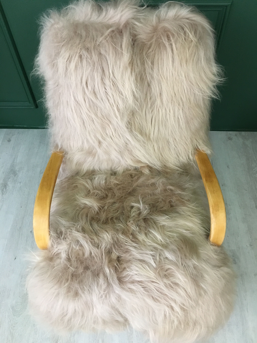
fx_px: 287
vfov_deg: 61.7
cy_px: 172
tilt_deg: -52.7
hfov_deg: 48.2
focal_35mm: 29
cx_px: 128
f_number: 2.2
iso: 200
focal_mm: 4.15
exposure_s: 1/25
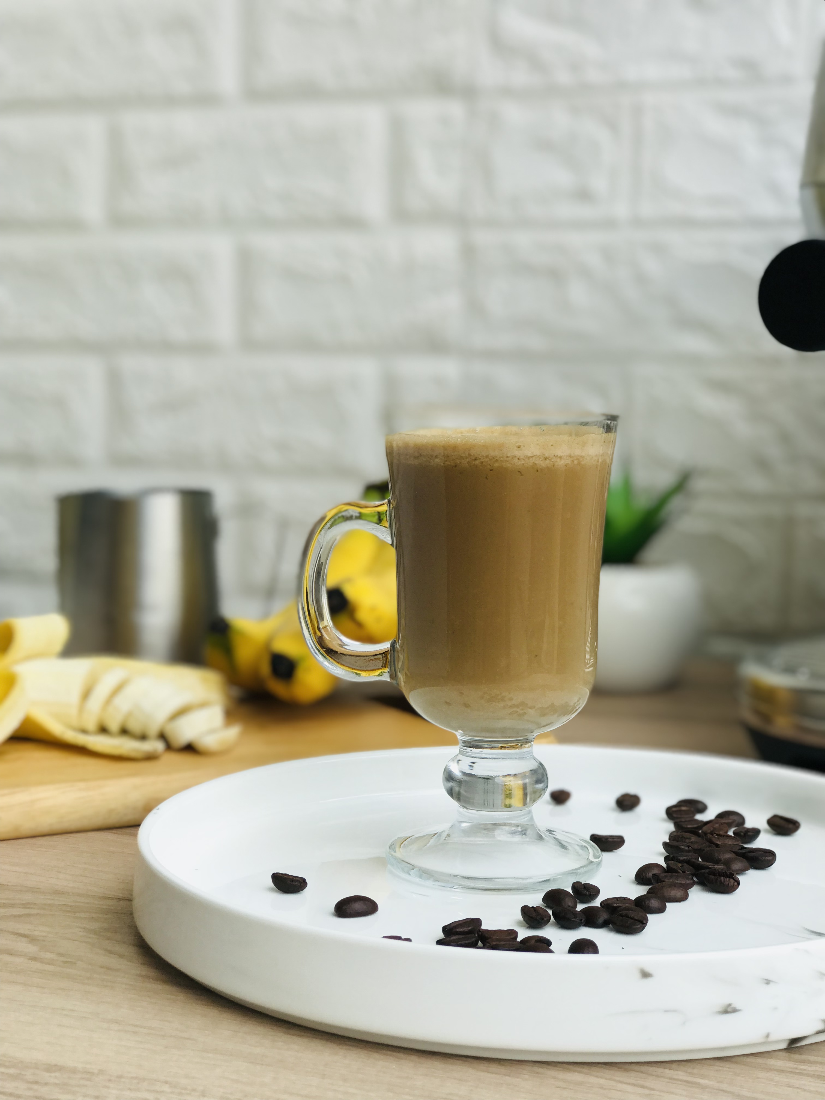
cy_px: 550
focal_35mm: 57
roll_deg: -0.1
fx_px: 1811
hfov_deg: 25.7
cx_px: 412
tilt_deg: -4.4
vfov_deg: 33.8
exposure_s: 1/232
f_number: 2.8
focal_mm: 6.6
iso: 20
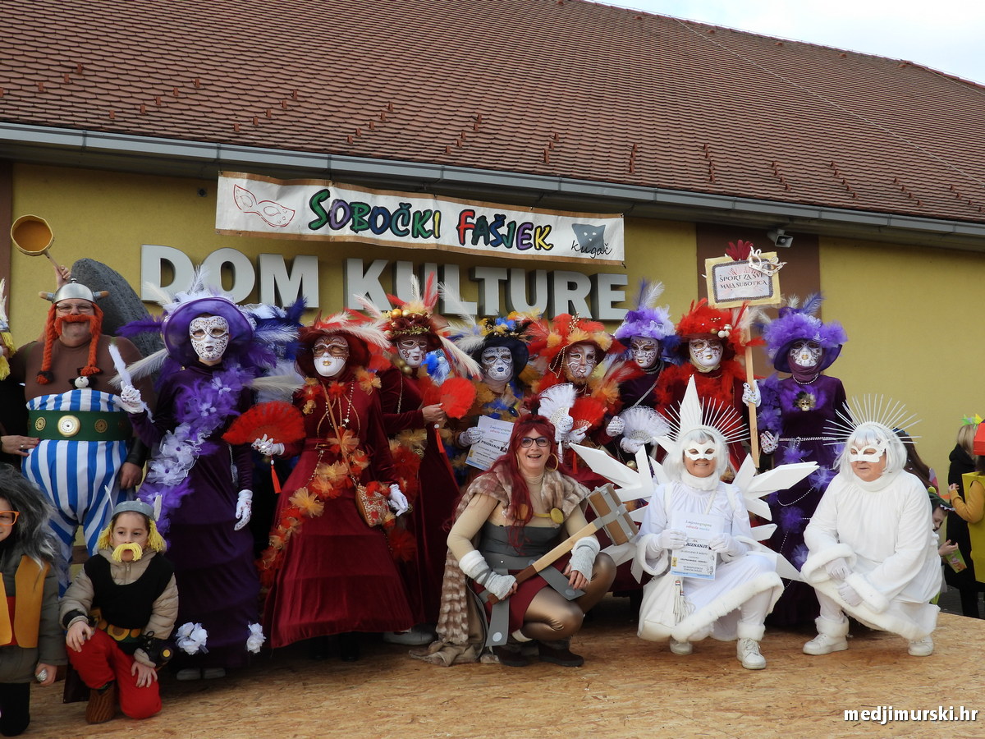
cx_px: 492
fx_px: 996
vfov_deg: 40.7
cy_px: 370
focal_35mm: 35
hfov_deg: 52.6
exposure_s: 1/250
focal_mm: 6.3
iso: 100
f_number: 3.2
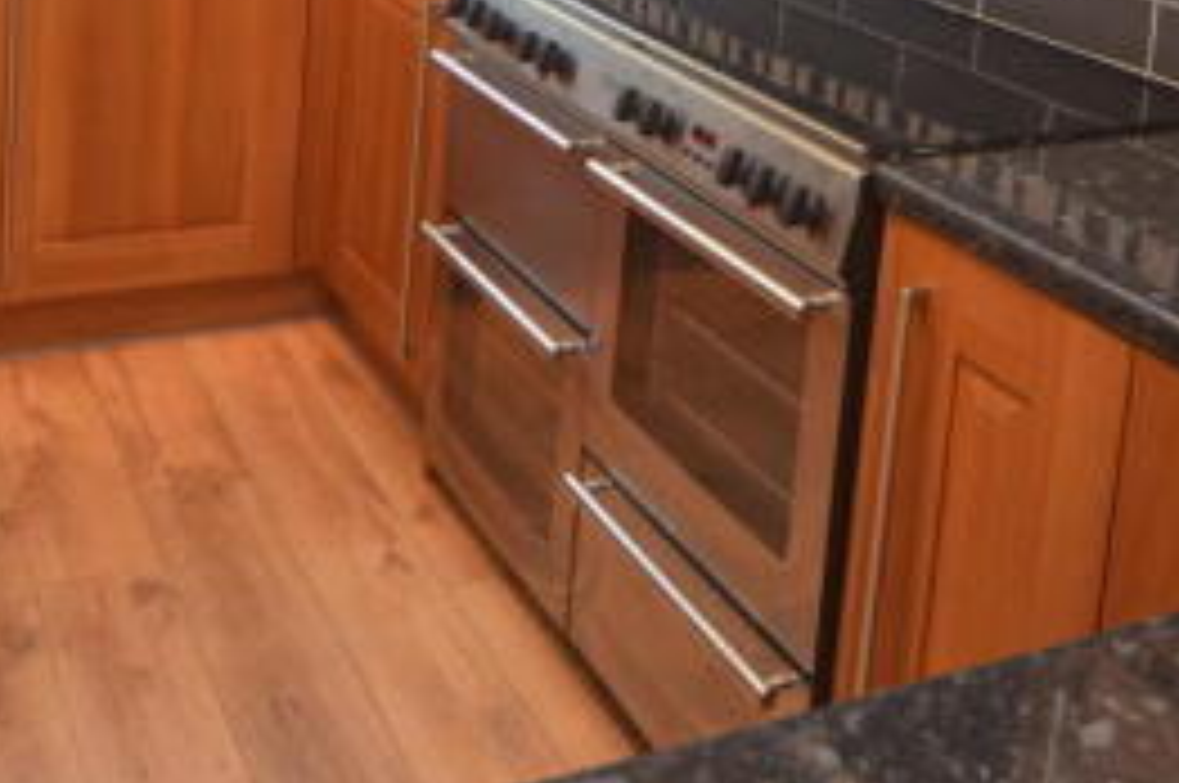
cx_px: 436
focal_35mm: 45
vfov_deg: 26.3
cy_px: -176
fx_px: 1472
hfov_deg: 43.3
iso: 800
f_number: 4.5
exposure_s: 1/60
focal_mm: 12
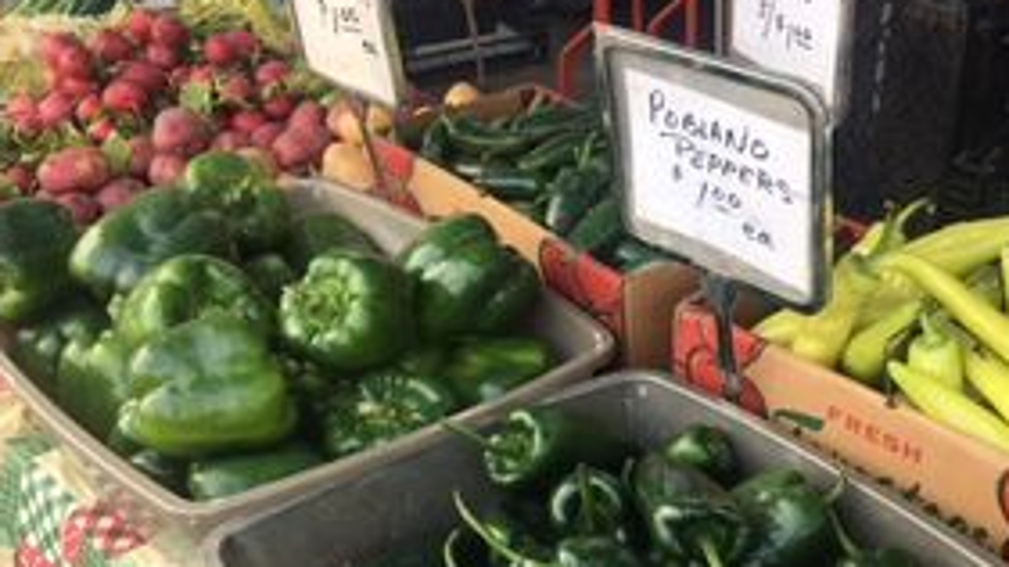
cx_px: 679
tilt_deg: -33.9
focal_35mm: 45
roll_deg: +1.5
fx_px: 1204
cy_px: 456
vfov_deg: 26.0
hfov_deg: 44.8
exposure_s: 1/120
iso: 40
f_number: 2.2
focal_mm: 4.15
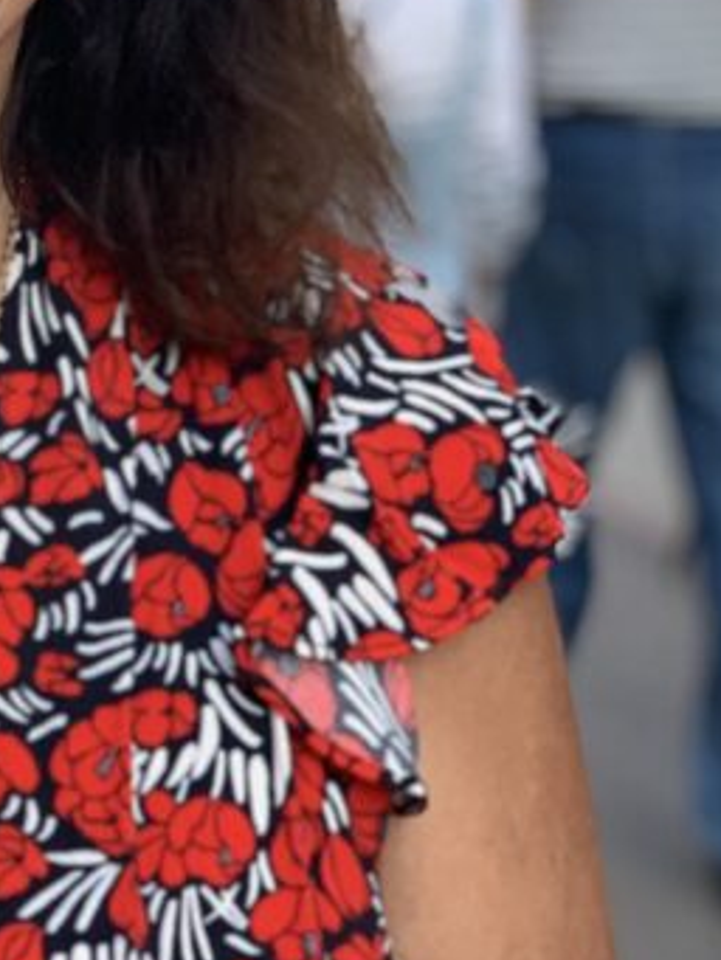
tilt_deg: -4.9
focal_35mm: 156
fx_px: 4330
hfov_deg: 9.3
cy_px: 228
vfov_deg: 12.6
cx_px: -287
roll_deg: -1.2
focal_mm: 6
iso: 100
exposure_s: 1/122
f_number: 2.4
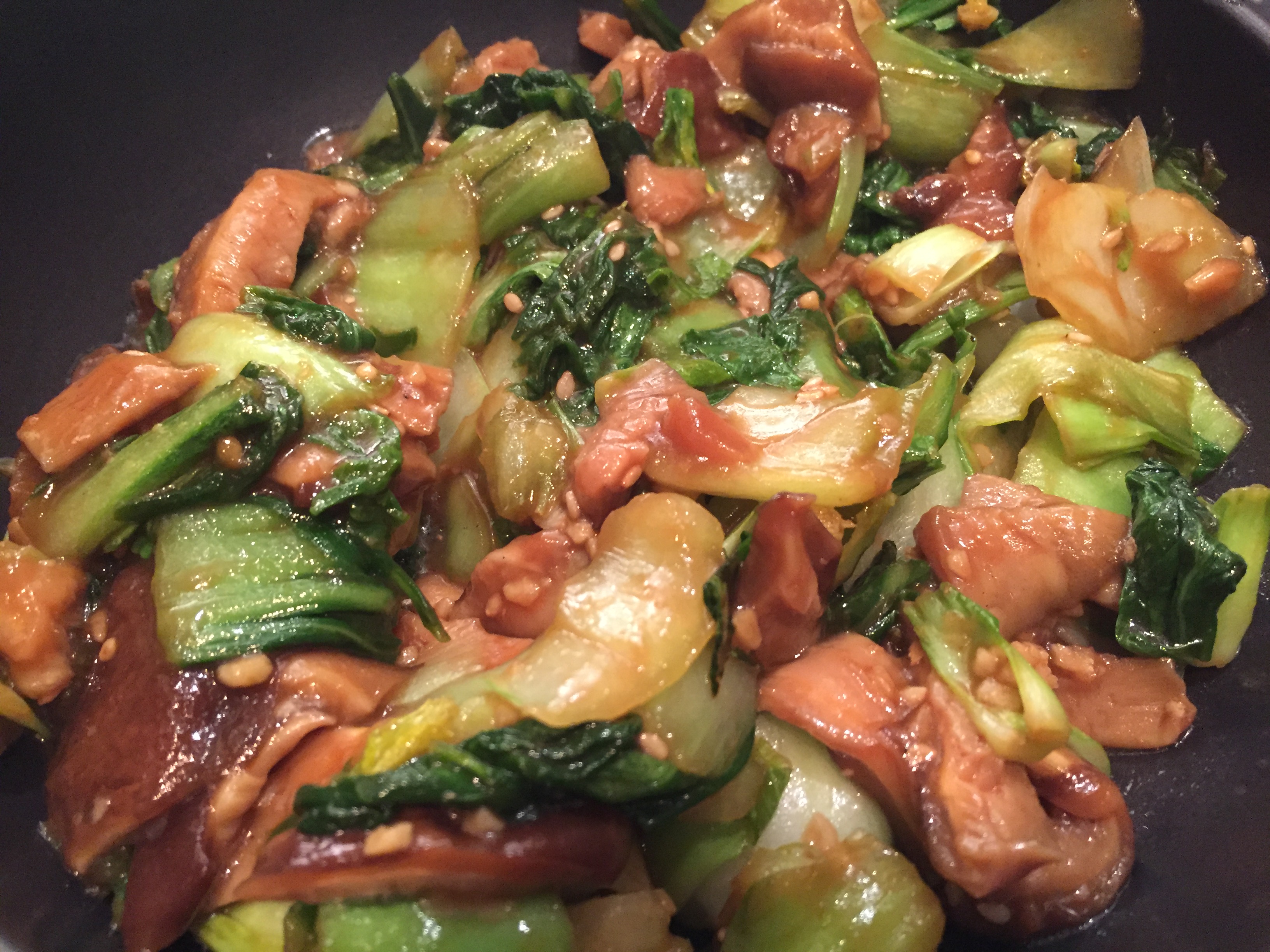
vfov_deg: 48.2
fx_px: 1064
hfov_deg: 61.7
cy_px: 476
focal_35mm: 29
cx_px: 635
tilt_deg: -57.9
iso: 250
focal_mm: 4.15
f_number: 2.2
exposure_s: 1/24
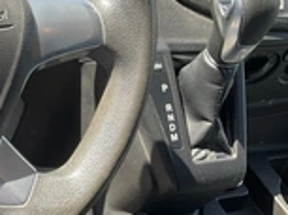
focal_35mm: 76
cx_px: -68
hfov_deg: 23.3
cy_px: 9
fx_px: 631
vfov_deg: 18.9
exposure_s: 1/122
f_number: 1.8
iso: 16
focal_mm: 3
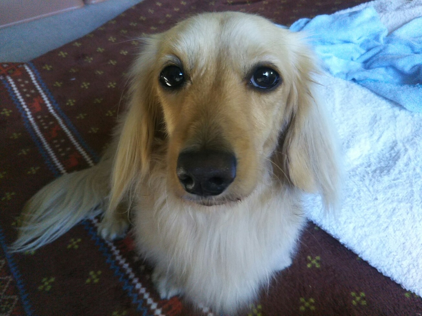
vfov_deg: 46.8
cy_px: 158
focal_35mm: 30
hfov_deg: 60.0
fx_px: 366
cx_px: 211
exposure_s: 1/40
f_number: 2.2
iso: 160
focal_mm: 4
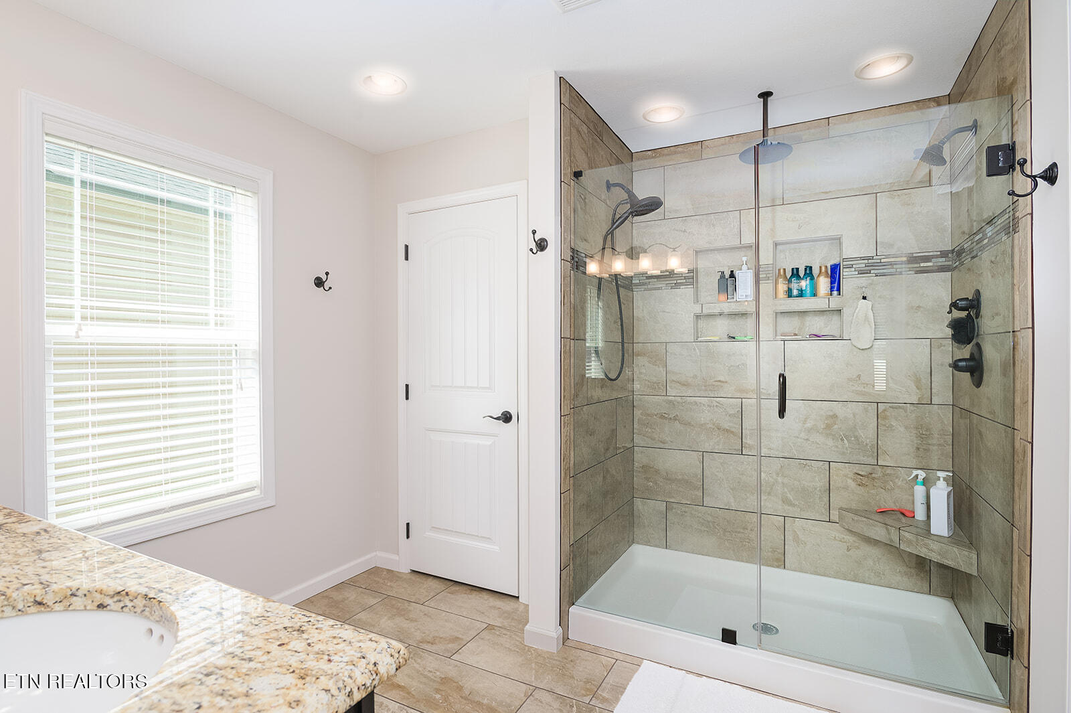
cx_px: 536
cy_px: 356
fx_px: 505
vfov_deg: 70.4
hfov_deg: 93.3
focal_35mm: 17
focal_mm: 17
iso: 400
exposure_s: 1/125
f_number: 7.1
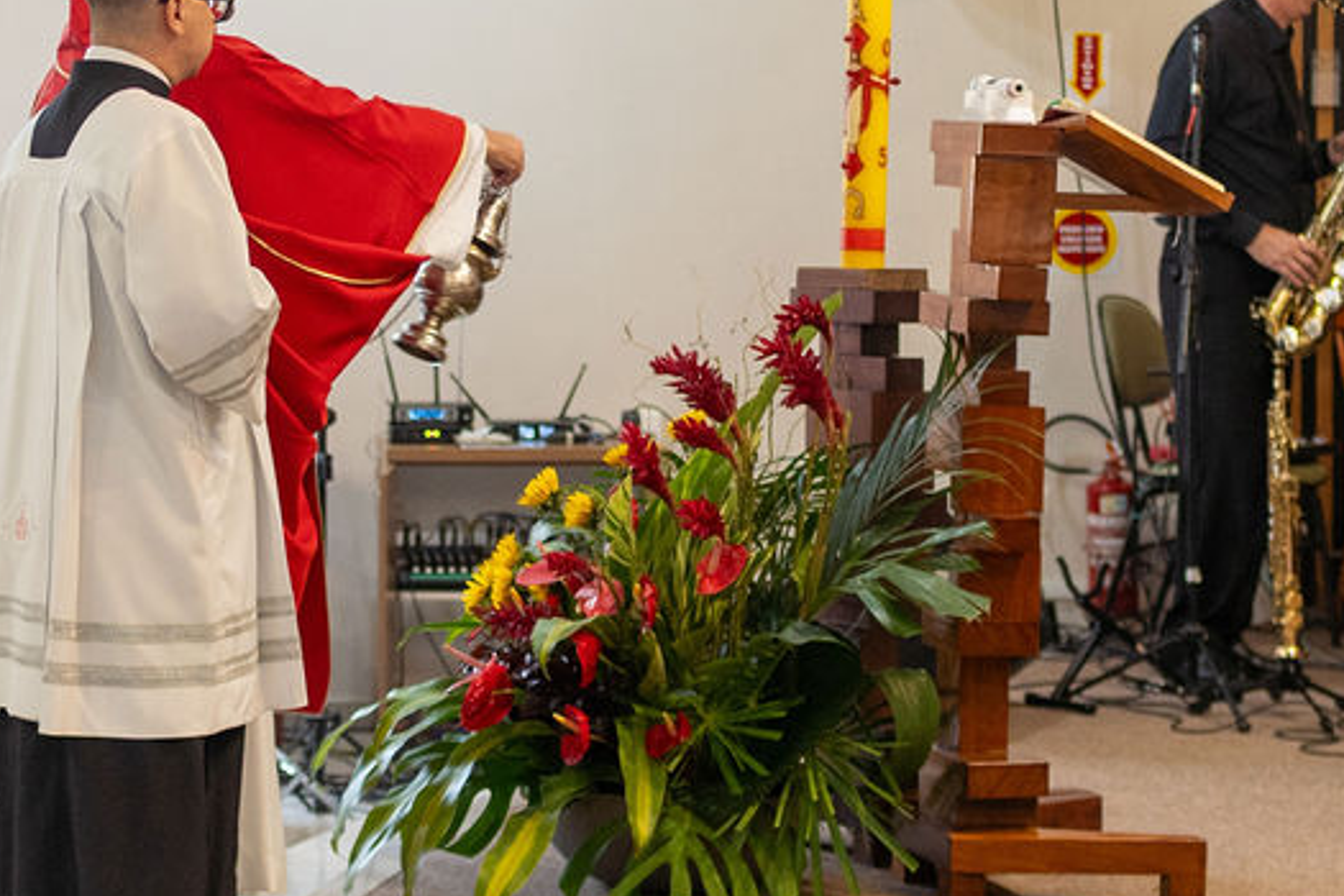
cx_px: 361
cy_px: 269
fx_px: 3957
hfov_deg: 19.2
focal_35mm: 106
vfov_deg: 12.9
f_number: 2
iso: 1000
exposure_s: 1/160
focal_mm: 35
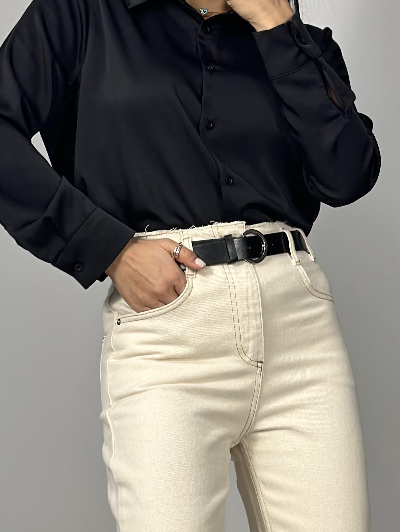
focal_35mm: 121
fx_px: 1864
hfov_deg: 12.2
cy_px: 356
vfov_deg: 16.2
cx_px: 176
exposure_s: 1/100
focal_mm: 6.86
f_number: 1.78
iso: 100
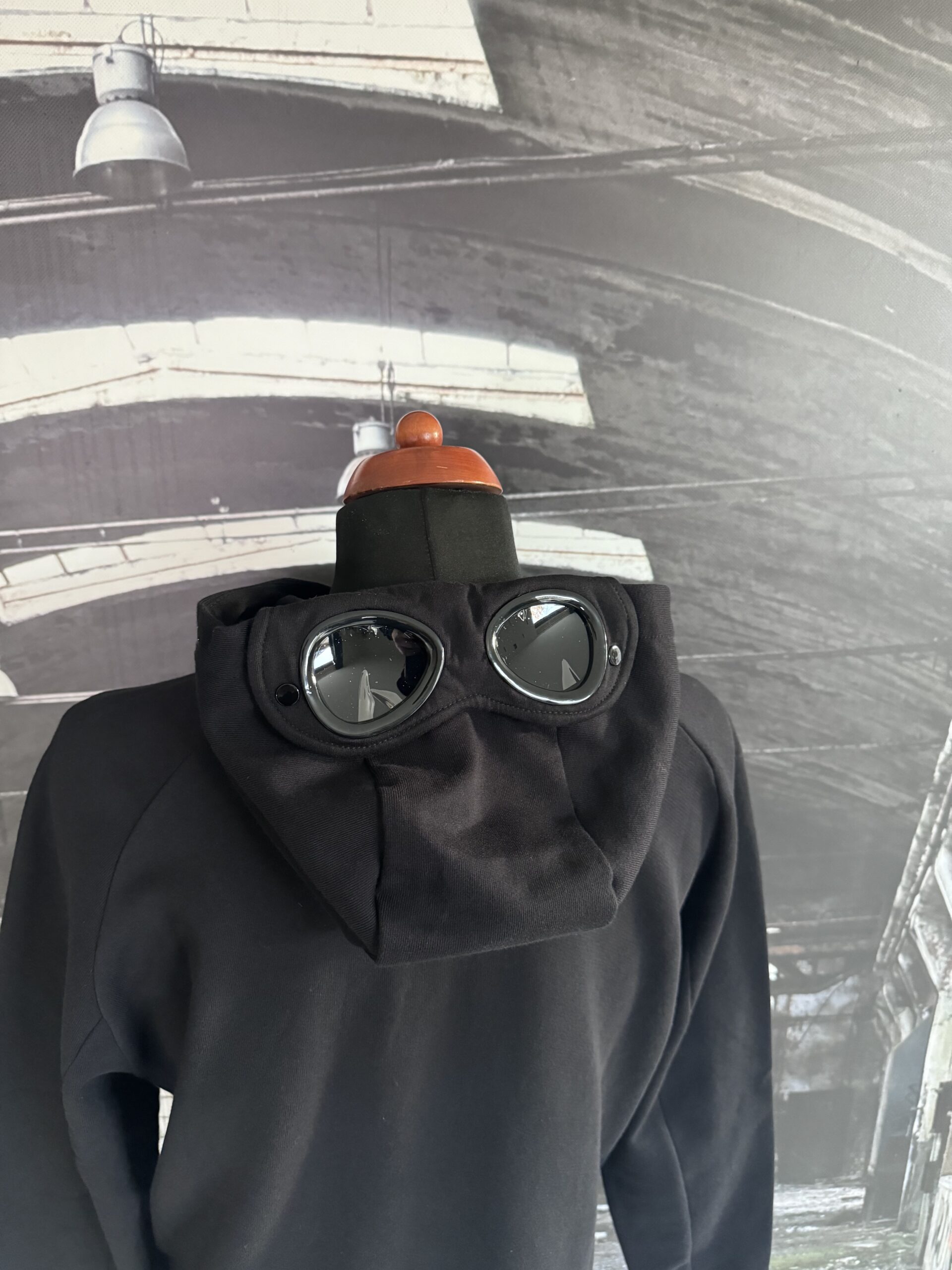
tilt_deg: -18.5
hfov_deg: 56.8
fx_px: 880
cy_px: 635
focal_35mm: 24
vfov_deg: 71.6
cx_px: 476
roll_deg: +0.7
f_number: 1.78
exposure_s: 1/60
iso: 800
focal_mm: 6.76
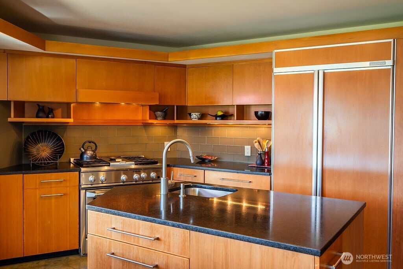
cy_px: 134
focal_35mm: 30
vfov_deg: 43.6
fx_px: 336
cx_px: 202
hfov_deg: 61.9
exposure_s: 1/40
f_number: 5.6
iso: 200
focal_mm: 30
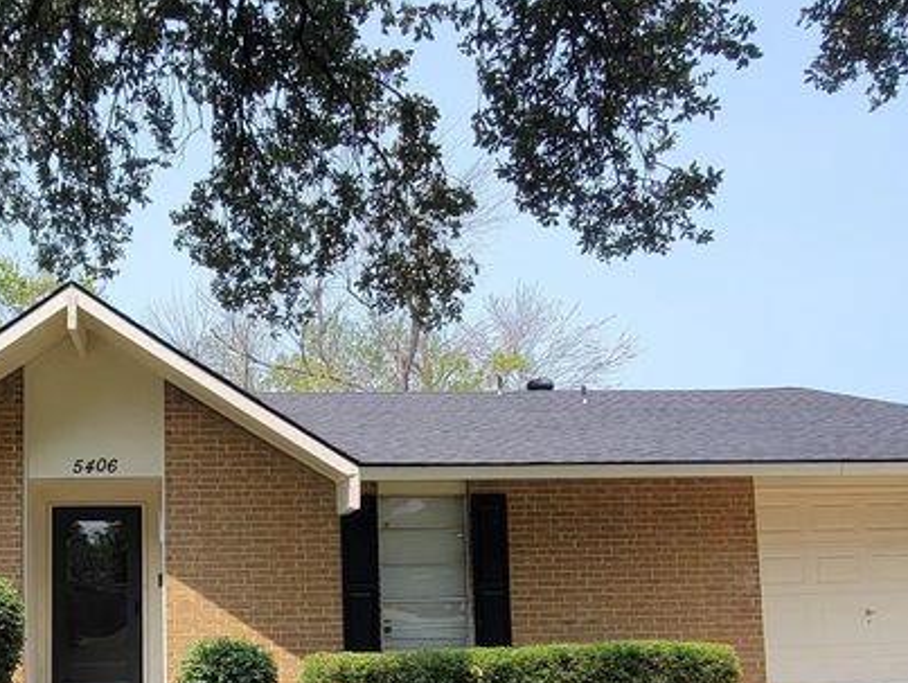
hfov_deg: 53.5
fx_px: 866
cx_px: 259
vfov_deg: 41.5
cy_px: 530
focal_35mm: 33
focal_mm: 2.2
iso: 50
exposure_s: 1/922
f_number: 2.2
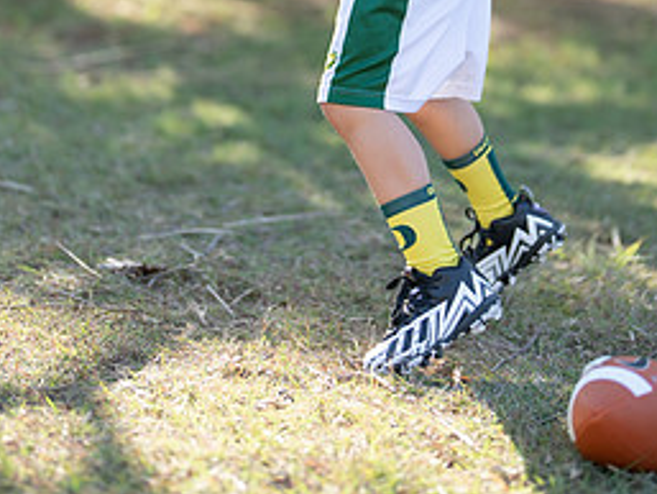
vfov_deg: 12.6
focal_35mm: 116
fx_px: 2203
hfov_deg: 17.0
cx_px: 350
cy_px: -33
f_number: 1.2
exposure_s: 1/1250
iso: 100
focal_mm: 50
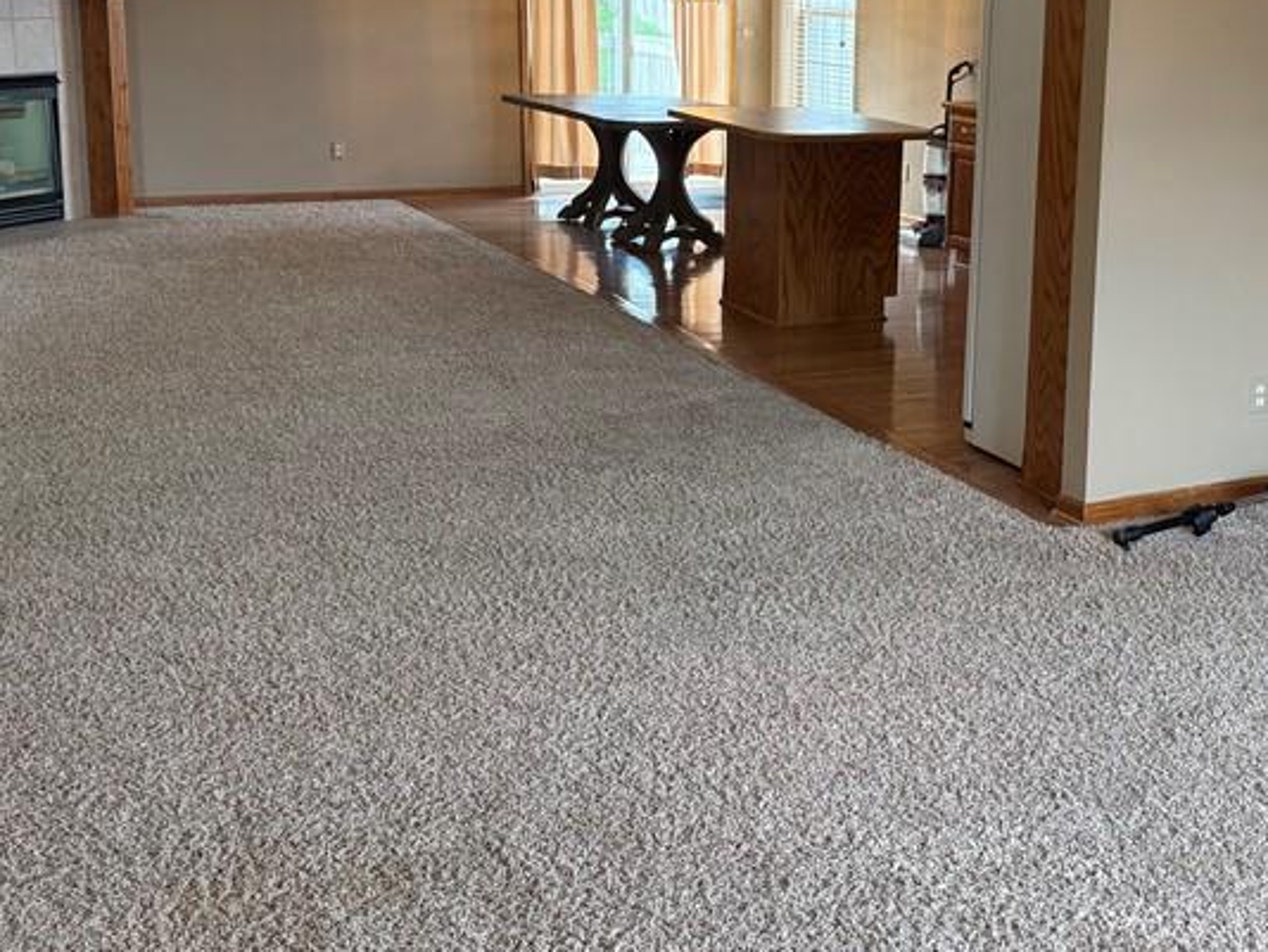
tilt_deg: -9.4
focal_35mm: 46
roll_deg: -2.0
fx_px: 1686
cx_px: 907
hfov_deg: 40.4
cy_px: 275
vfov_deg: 31.2
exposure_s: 1/130
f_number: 1.78
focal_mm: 6.76
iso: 200
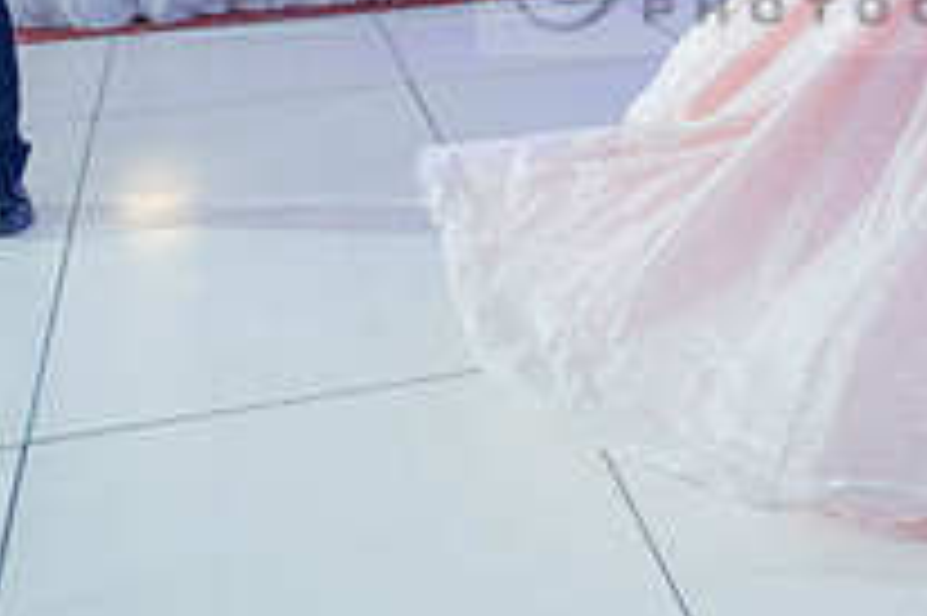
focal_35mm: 70
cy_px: -52
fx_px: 1801
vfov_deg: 18.7
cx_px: 868
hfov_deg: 27.6
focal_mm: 24
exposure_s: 1/100
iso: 400
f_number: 2.8
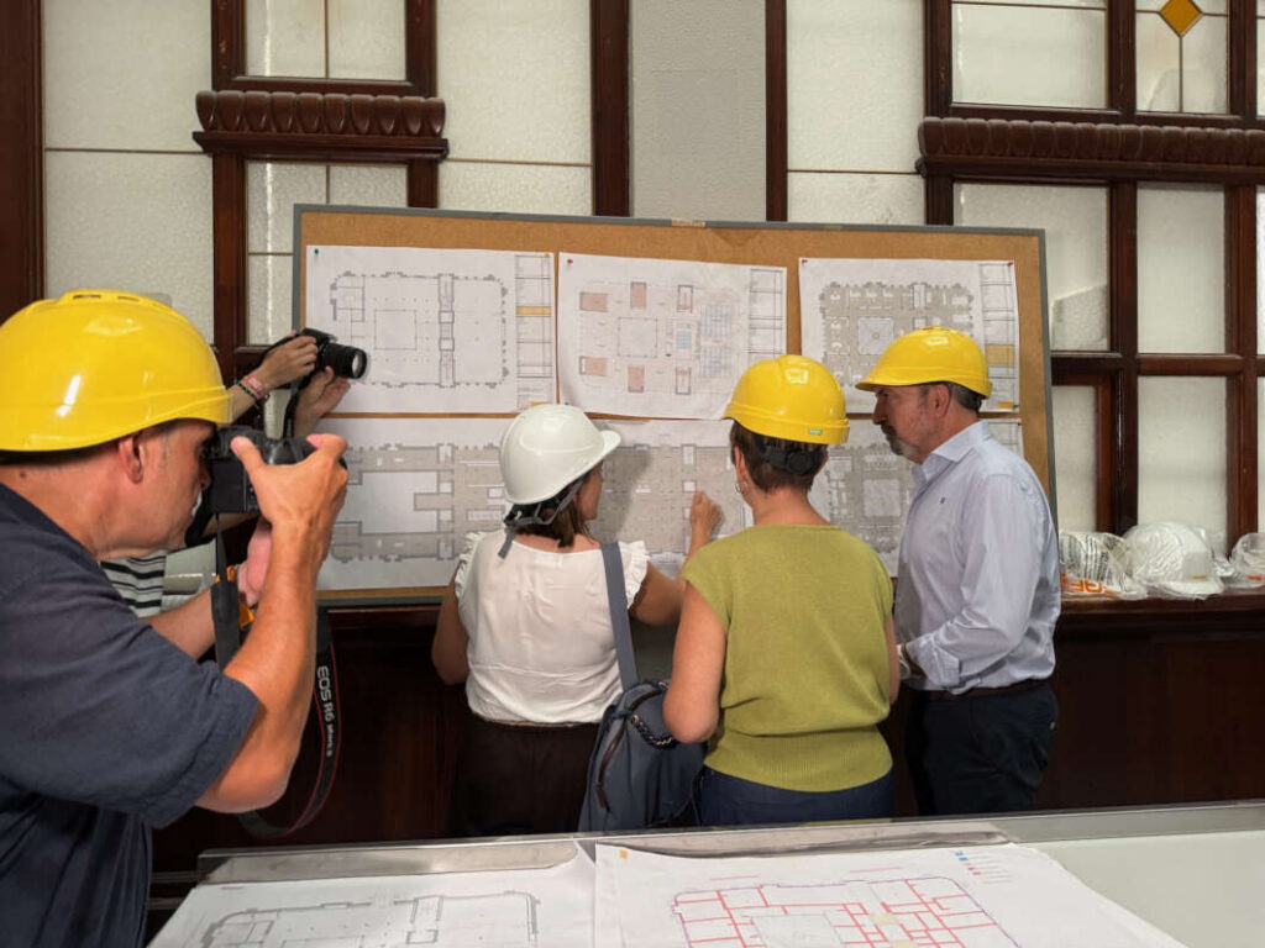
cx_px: 632
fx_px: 877
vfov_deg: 56.8
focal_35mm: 24
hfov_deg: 71.6
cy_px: 474
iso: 200
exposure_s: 1/90
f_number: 1.78
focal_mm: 6.76
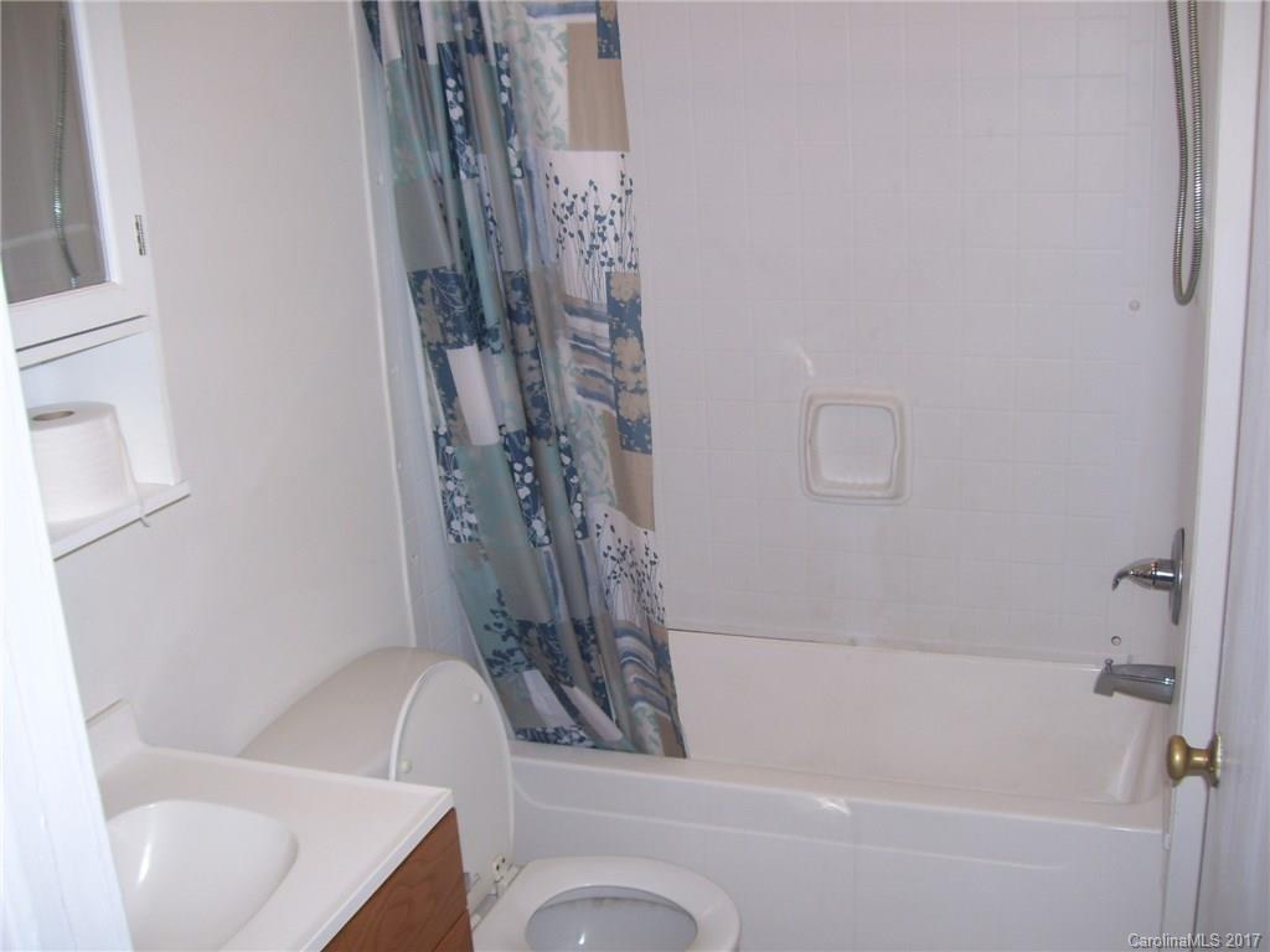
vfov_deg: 39.7
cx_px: 635
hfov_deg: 51.4
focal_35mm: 36
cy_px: 476
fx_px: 1321
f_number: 2.7
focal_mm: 6
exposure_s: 1/60
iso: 80
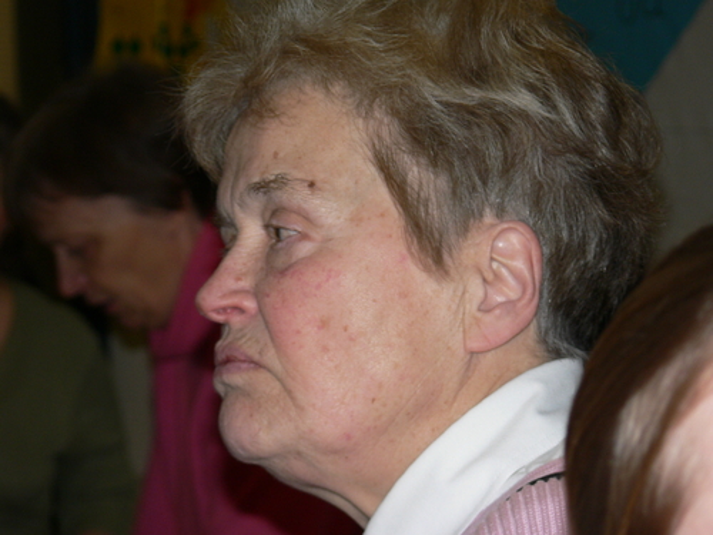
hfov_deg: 11.1
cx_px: 356
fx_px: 3666
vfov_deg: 8.3
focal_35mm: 178
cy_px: 268
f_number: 3.3
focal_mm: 29.7
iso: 100
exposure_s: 1/60
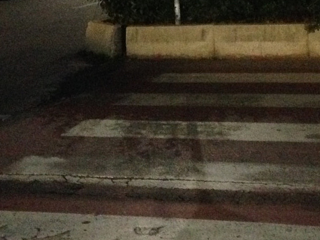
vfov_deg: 15.9
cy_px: 34
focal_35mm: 92
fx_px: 850
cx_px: 172
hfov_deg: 21.3
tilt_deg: -7.6
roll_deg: +2.3
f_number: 2.4
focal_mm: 4.12
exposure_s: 1/16
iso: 800
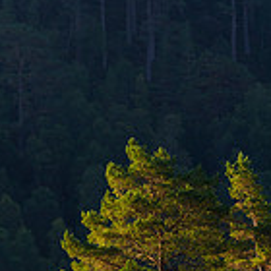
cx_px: 16
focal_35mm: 651
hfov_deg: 2.7
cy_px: 420
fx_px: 5766
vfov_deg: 2.7
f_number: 7.1
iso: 200
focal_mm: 115
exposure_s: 1/125
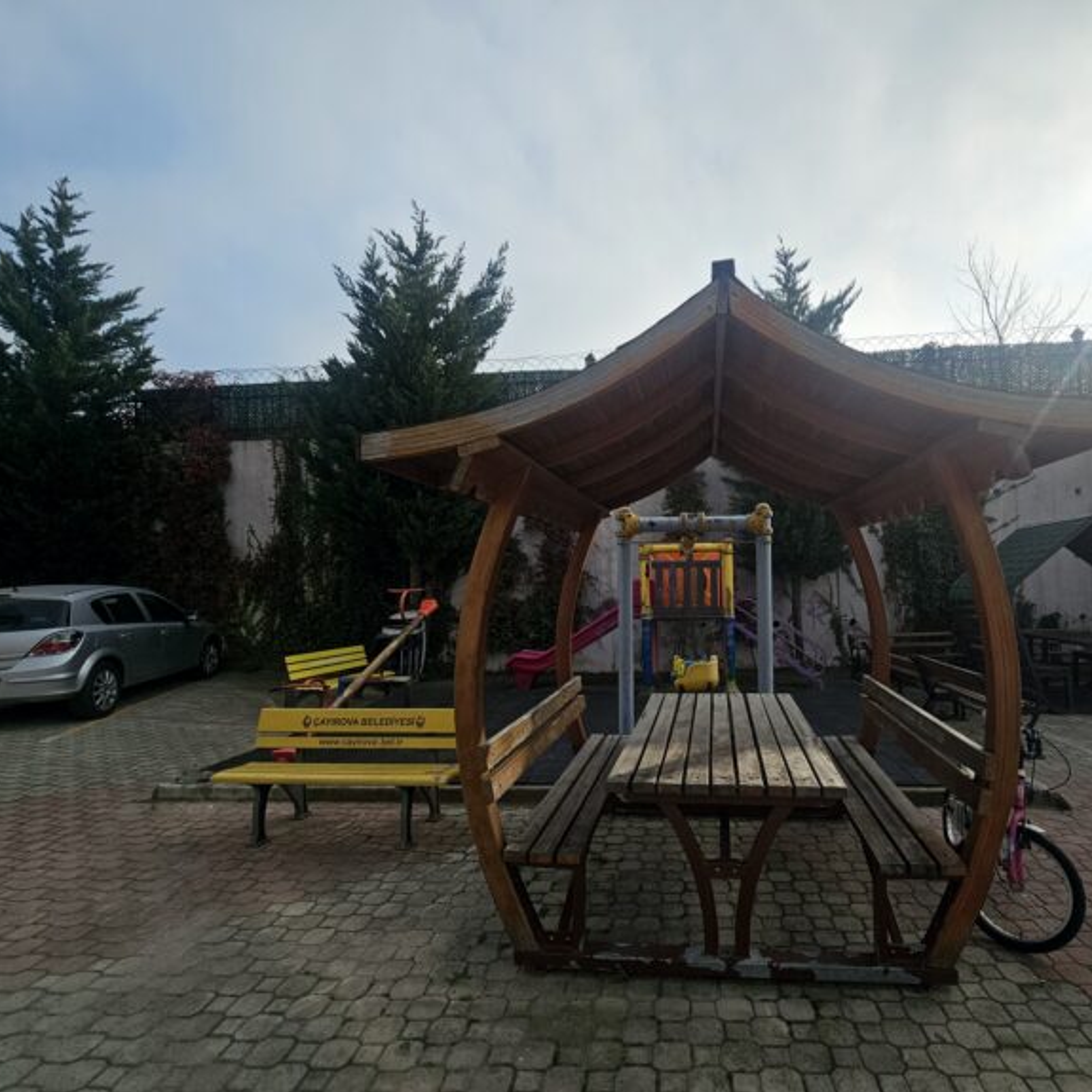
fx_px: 571
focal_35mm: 16
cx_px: 638
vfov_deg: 87.4
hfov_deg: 86.7
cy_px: 568
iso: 50
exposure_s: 1/4054
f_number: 2.2
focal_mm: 2.2
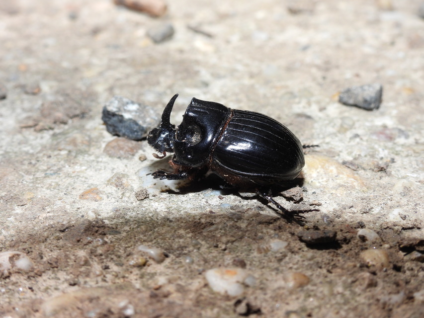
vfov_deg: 17.4
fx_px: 1041
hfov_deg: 23.0
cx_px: 212
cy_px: 159
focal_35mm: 85
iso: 100
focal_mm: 15.2
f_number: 5
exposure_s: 1/160
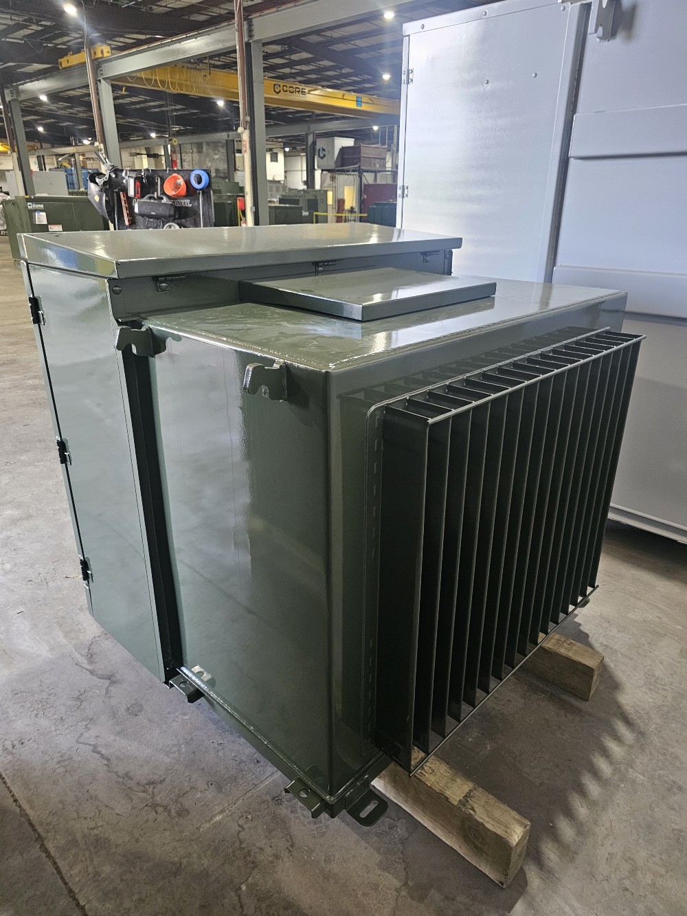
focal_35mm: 23
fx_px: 609
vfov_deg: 73.9
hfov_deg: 58.9
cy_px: 458
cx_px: 344
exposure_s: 1/120
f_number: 1.7
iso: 800
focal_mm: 6.3
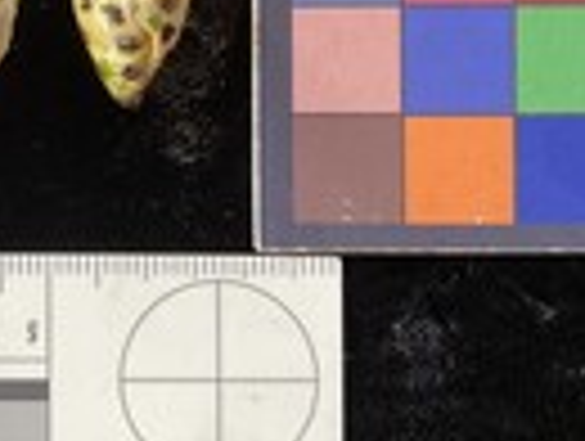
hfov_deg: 24.1
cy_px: -11
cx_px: 27
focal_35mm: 78
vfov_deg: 18.4
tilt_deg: -89.1
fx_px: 1321
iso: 80
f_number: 1.8
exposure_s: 1/60
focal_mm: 3
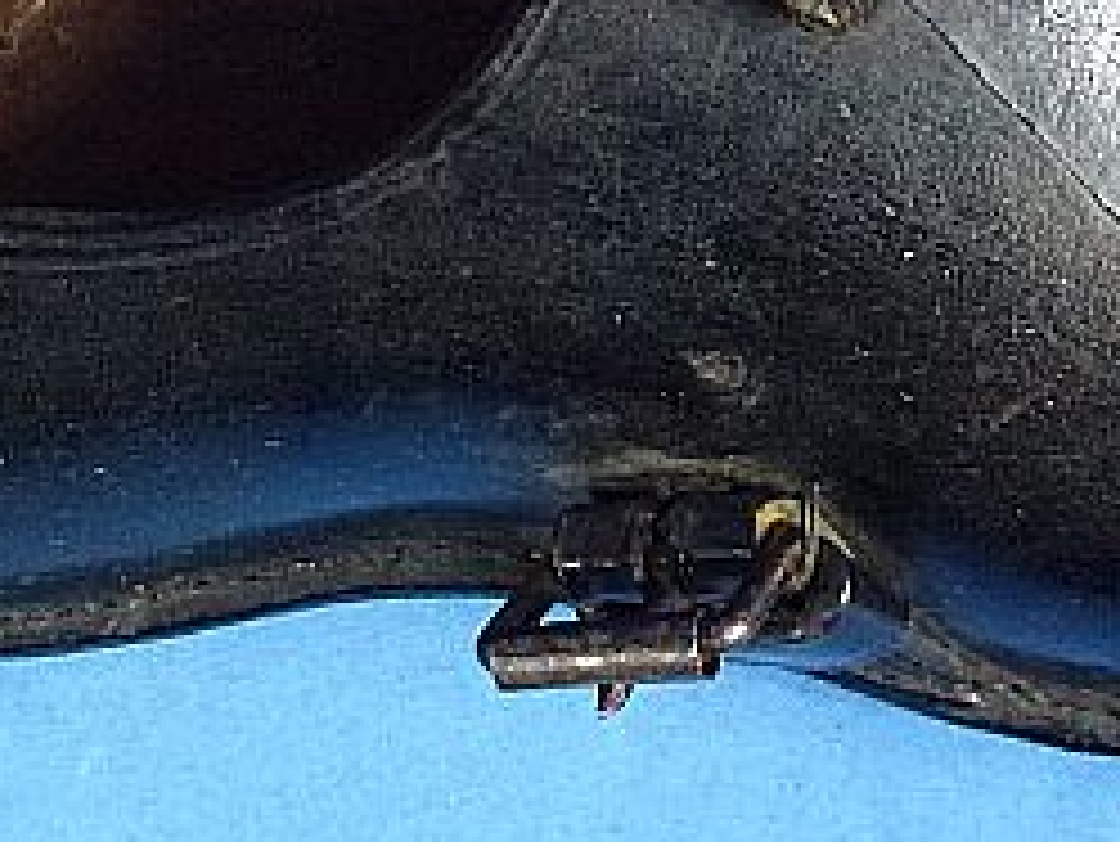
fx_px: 3431
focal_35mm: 106
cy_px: -207
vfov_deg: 13.5
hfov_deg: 18.5
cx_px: 445
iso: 400
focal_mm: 5.9
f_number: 3.6
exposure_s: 1/50
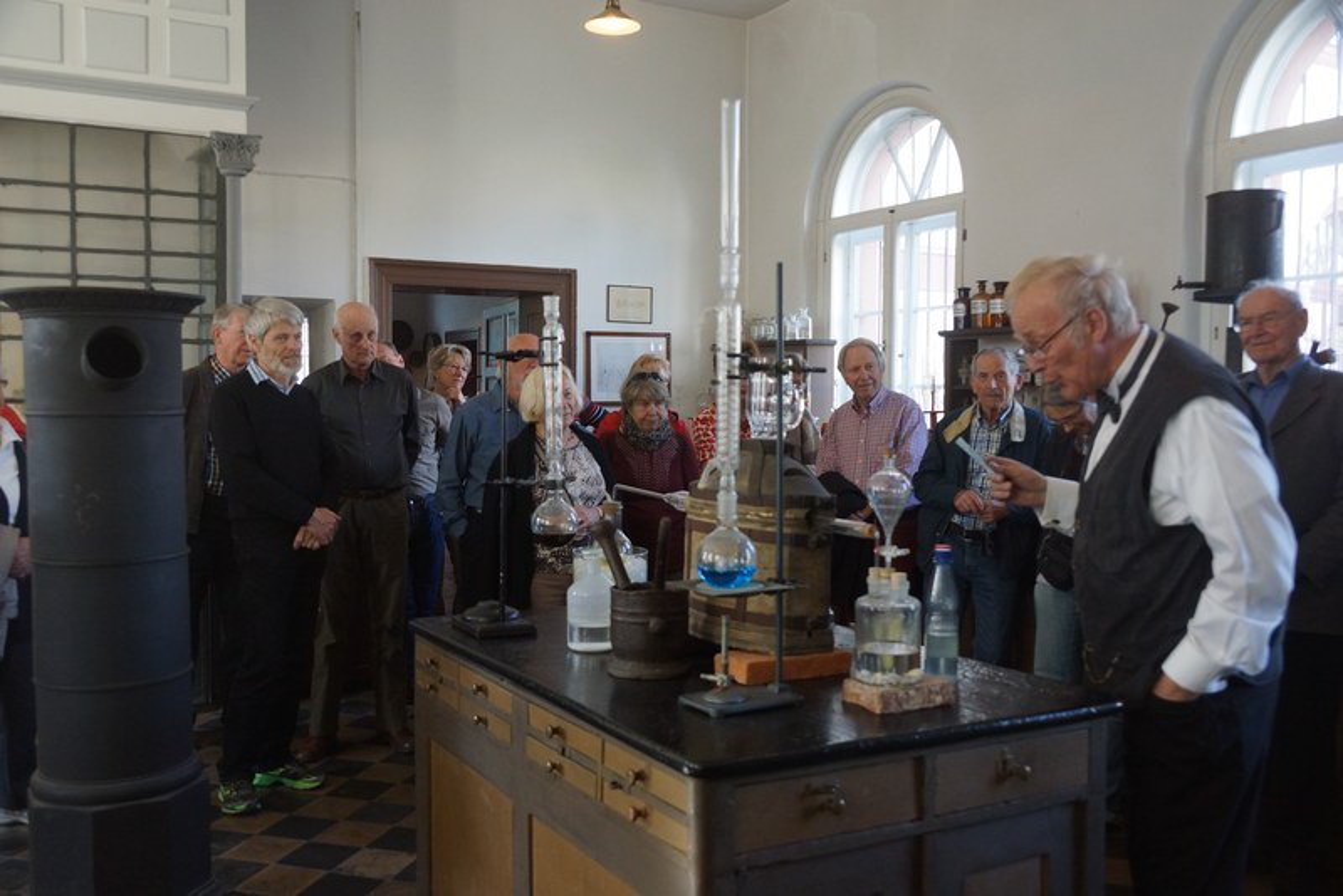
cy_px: 448
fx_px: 1231
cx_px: 672
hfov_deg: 57.2
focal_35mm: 33
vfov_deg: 40.0
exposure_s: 1/60
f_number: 4
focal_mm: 22
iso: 640
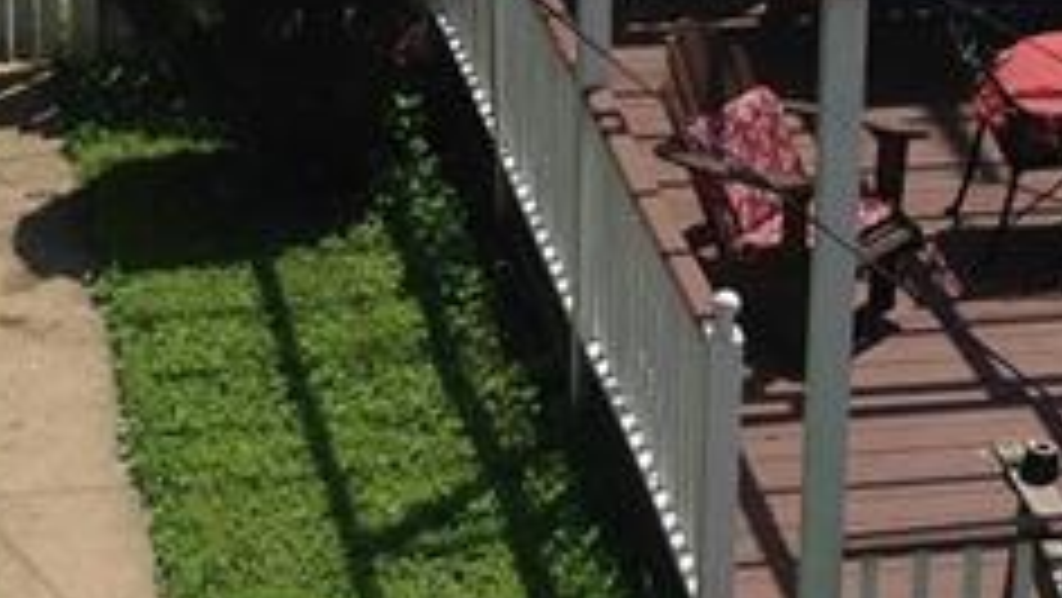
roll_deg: -0.3
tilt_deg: -22.2
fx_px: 4395
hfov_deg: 13.8
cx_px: 585
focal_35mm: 156
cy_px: 225
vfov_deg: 7.8
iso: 50
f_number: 2.4
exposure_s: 1/1938
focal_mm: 4.12
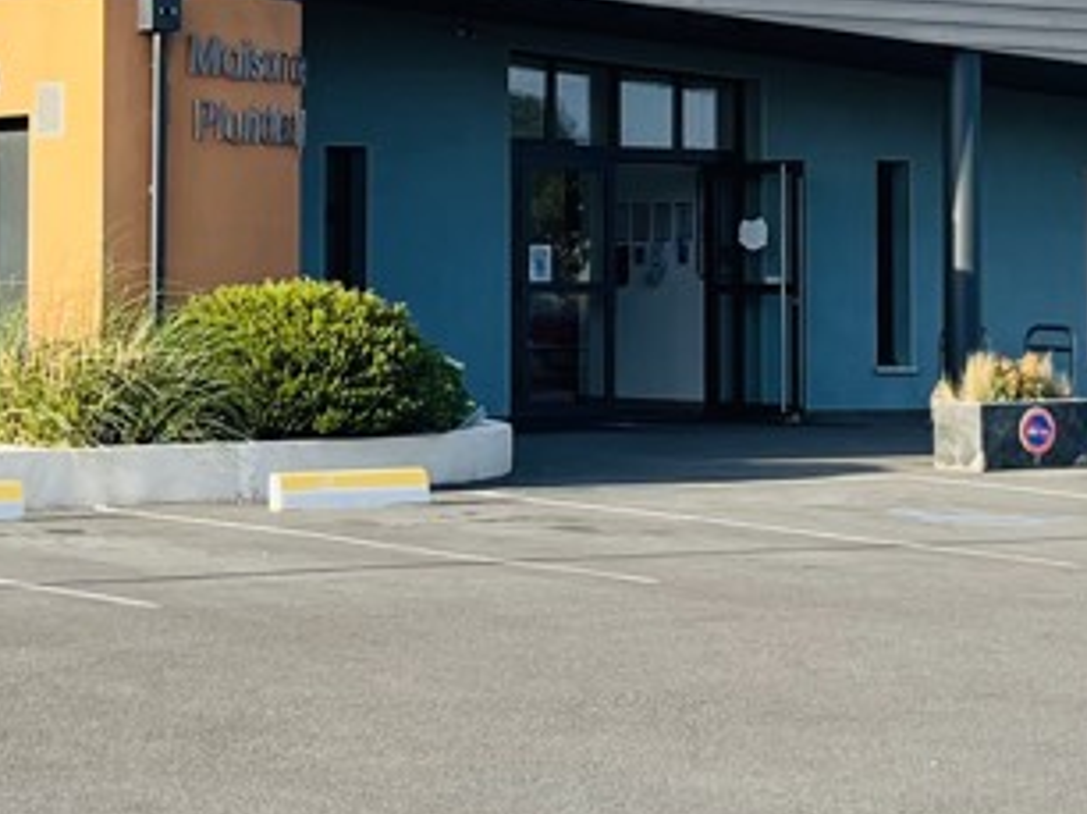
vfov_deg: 12.4
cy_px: 114
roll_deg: -0.4
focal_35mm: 119
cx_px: 405
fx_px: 3734
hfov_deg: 16.5
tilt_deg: +2.5
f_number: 1.6
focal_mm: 5.1
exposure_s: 1/840
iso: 50
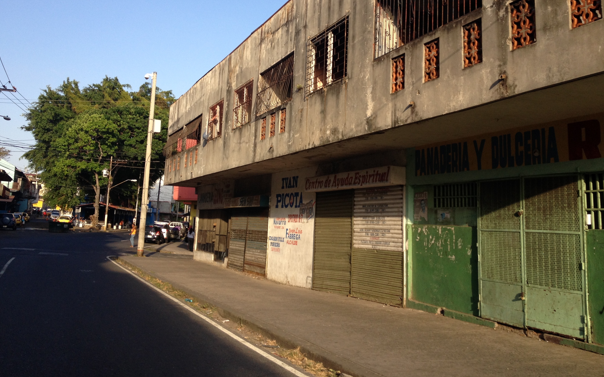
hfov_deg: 51.5
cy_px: 162
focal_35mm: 38
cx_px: 306
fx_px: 626
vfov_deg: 33.5
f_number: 2.4
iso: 50
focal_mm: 4.28
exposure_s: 1/778
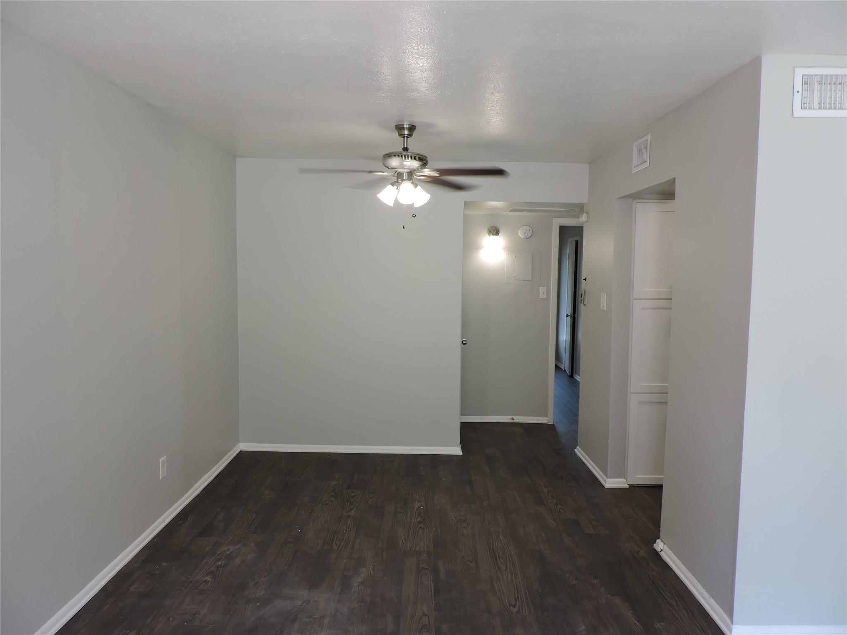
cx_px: 424
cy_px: 318
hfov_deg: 71.6
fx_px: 587
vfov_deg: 56.8
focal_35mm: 24
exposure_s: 1/30
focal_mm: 4.3
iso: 110
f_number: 3
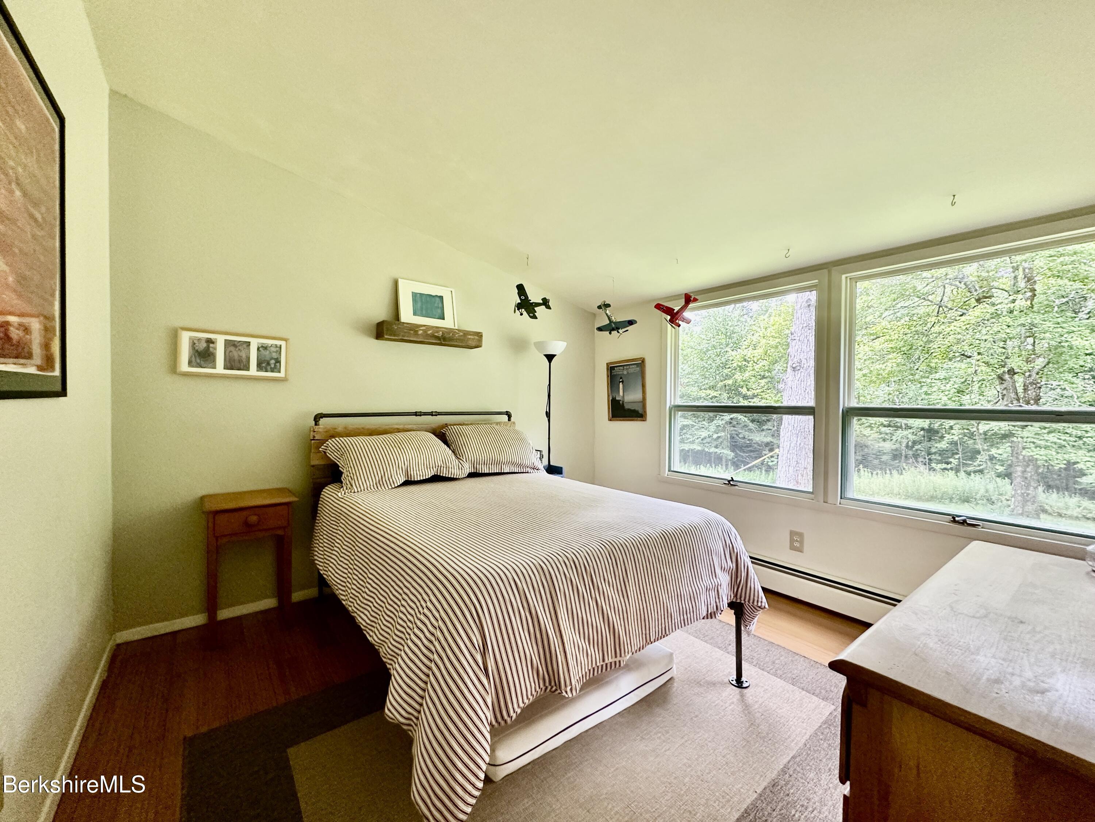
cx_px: 548
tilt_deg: -1.2
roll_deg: -0.8
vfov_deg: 85.7
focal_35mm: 14
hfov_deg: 102.1
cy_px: 411
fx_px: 443
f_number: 2.2
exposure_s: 1/99
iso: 320
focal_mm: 2.22
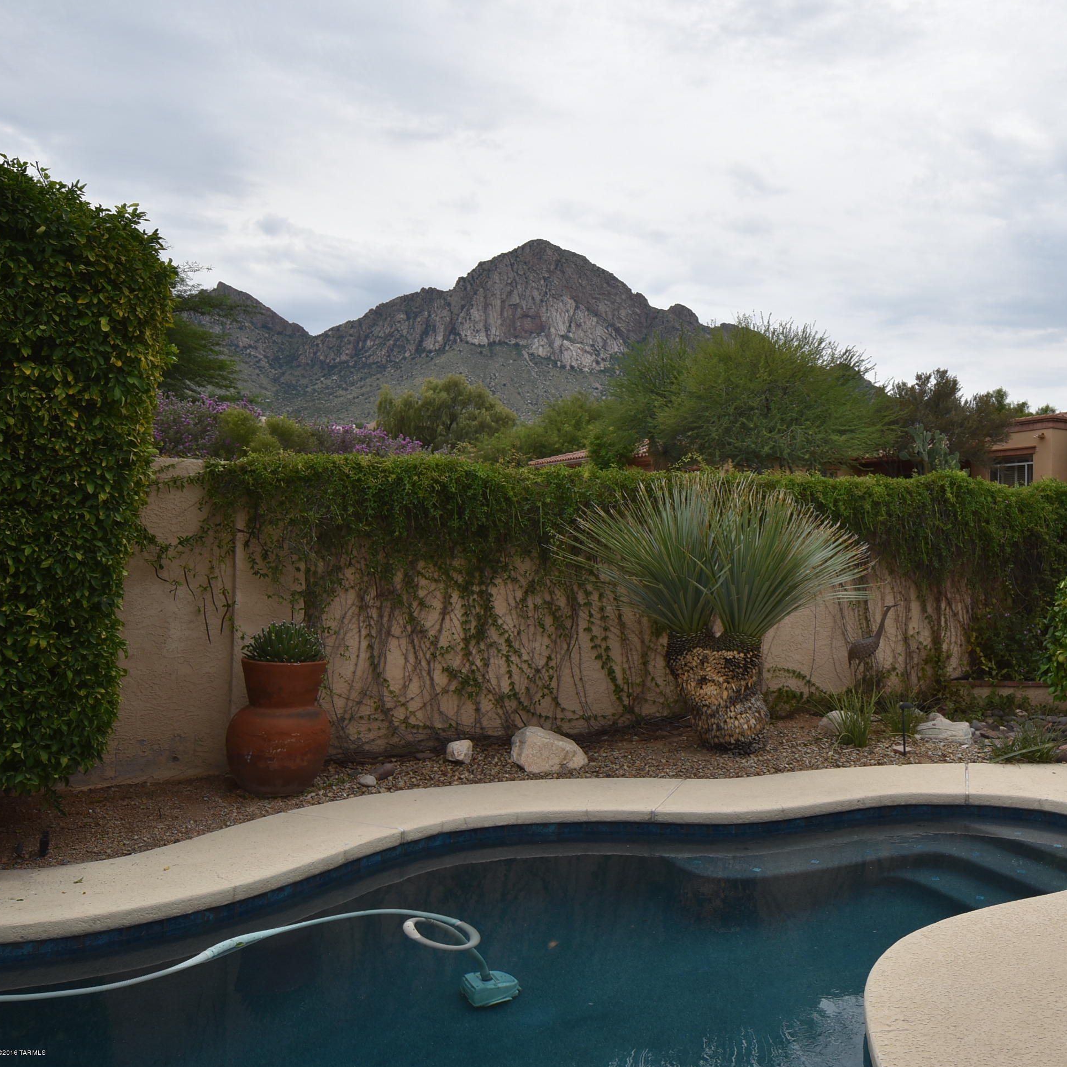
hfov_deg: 51.8
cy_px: 535
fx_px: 1034
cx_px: 821
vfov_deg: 54.6
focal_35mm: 30
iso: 100
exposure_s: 1/200
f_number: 9
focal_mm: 15
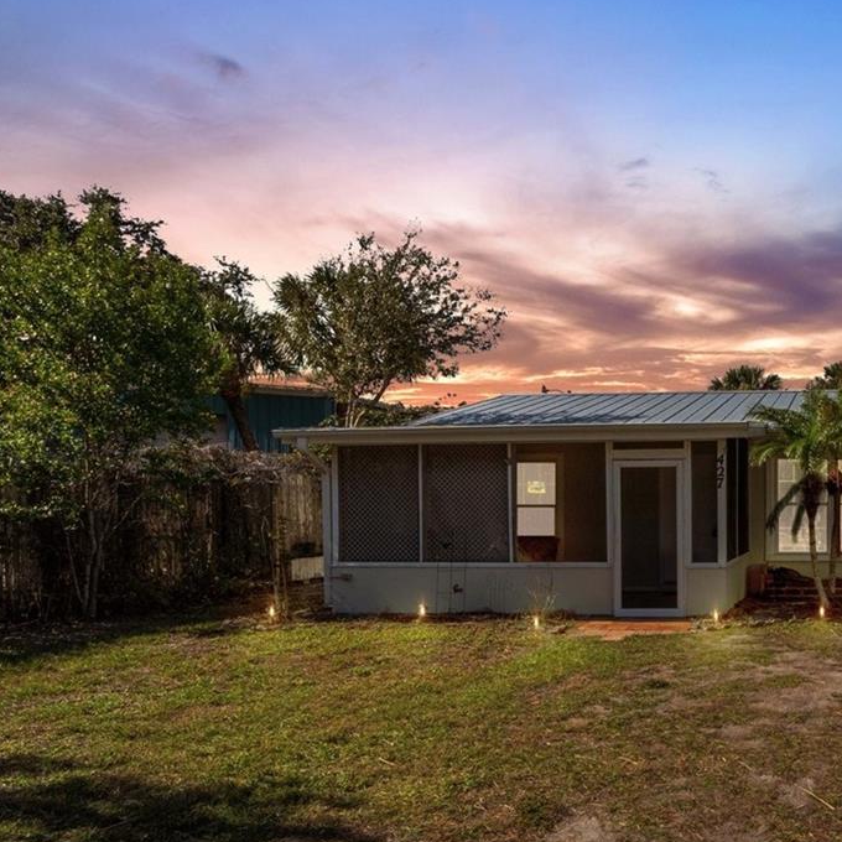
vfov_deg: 56.8
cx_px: 784
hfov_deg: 49.8
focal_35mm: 28
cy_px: 515
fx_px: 771
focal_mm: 14
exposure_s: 1/500
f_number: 16
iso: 500
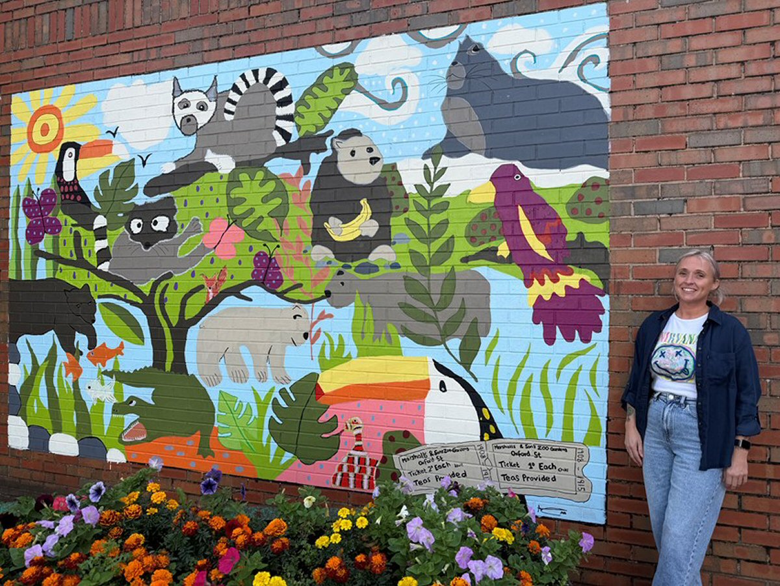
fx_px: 541
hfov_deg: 71.6
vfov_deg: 56.8
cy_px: 293
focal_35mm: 24
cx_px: 390
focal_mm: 6.76
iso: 80
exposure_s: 1/1018
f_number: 1.78
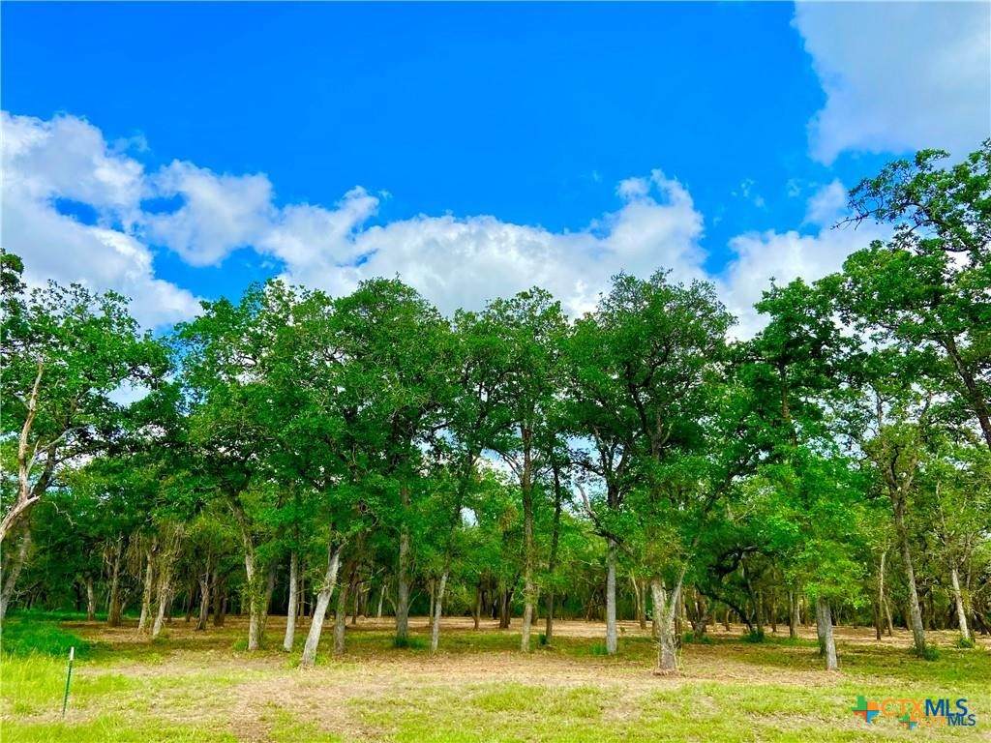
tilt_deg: +16.2
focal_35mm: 26
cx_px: 496
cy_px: 372
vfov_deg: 53.1
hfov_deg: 67.3
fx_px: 744
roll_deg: -1.7
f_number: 1.8
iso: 32
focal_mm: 4.25
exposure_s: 1/2463
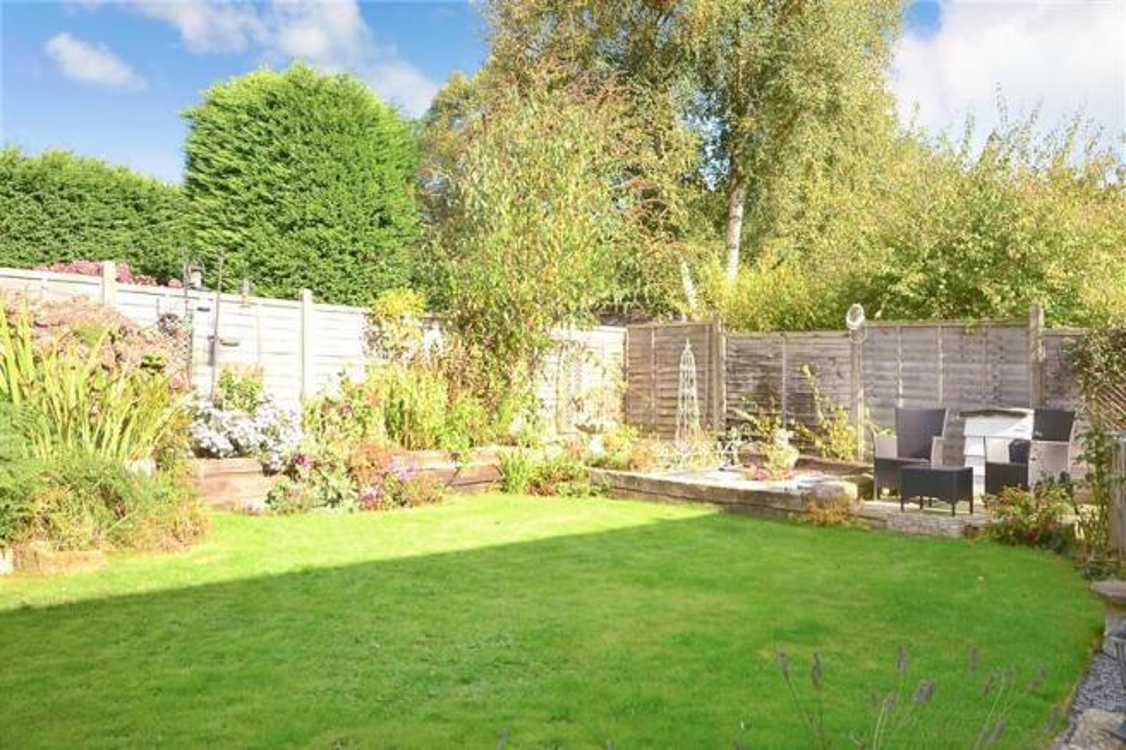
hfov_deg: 61.9
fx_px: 938
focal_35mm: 30
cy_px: 375
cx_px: 563
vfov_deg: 43.6
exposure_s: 1/100
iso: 200
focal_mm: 20
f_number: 7.1
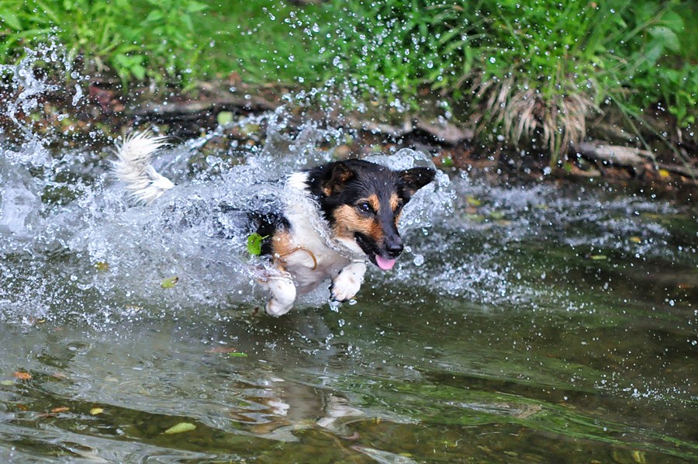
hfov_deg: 22.6
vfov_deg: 15.2
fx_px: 1743
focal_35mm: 90
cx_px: 349
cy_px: 232
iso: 1600
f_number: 2.8
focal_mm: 60
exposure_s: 1/1600
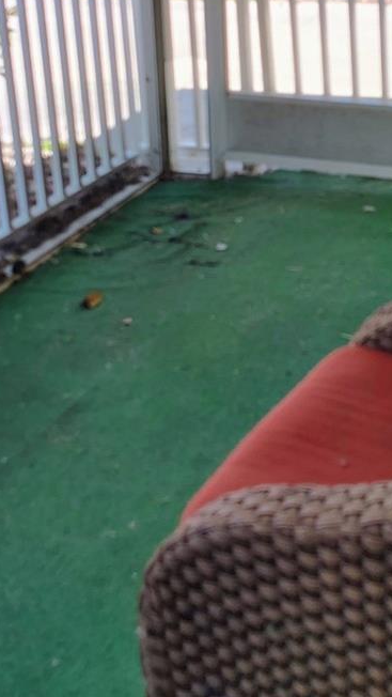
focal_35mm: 64
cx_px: 299
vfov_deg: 31.6
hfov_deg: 18.7
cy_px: 98
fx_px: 1182
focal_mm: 5.56
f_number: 1.8
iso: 147
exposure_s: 1/200
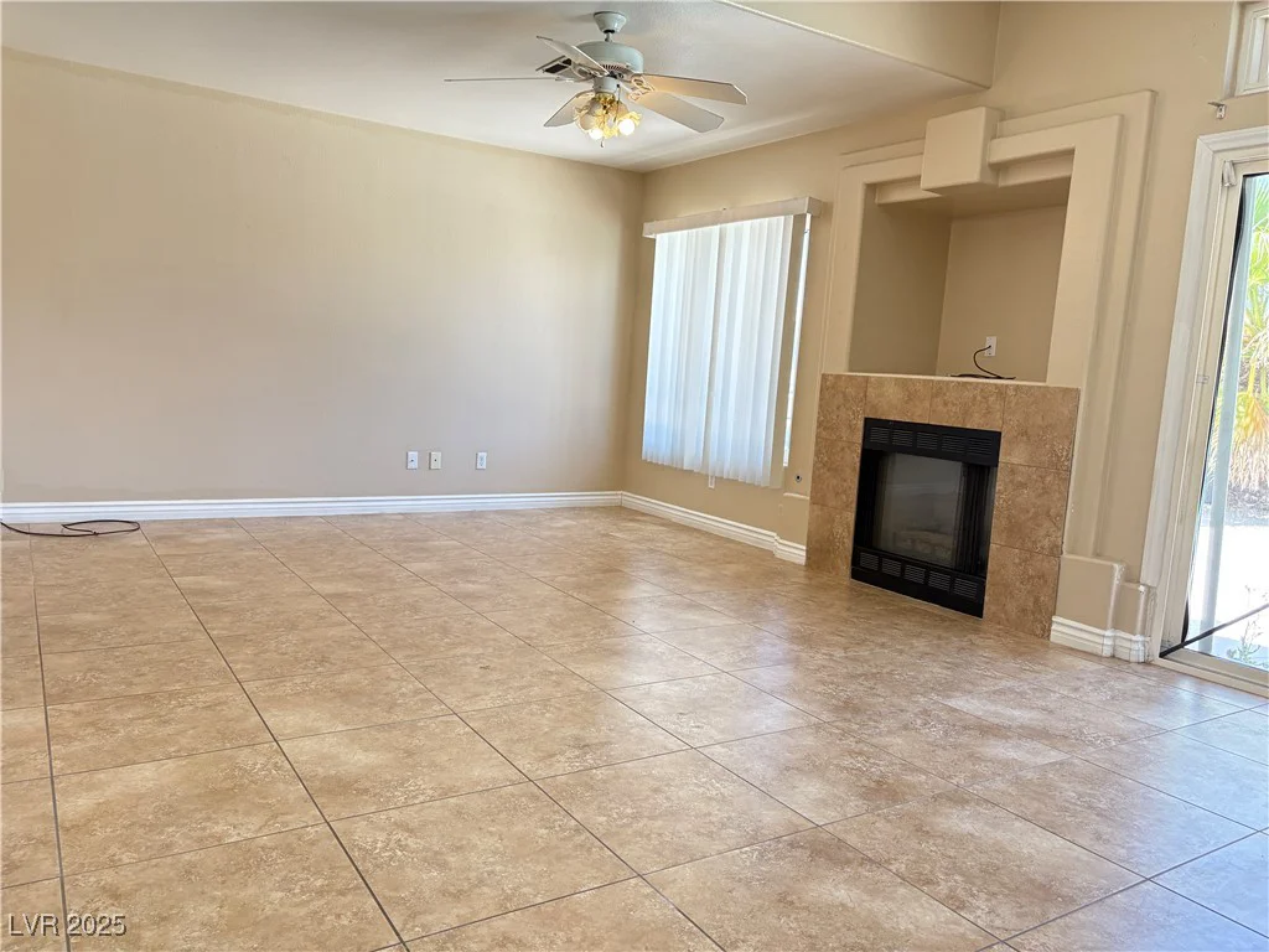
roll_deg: -3.5
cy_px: 476
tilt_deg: -6.3
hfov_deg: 67.3
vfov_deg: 53.1
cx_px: 634
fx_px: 953
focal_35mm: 26
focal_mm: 5.96
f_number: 1.6
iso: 125
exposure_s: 1/120
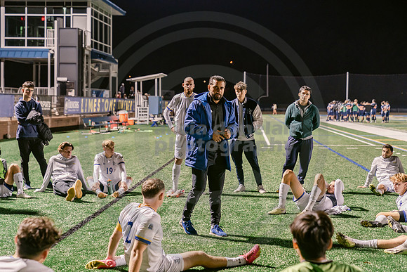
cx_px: 204
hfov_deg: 28.8
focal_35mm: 70
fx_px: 792
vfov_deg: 19.5
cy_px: 136
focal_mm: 70
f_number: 3.5
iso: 2500
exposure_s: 1/125
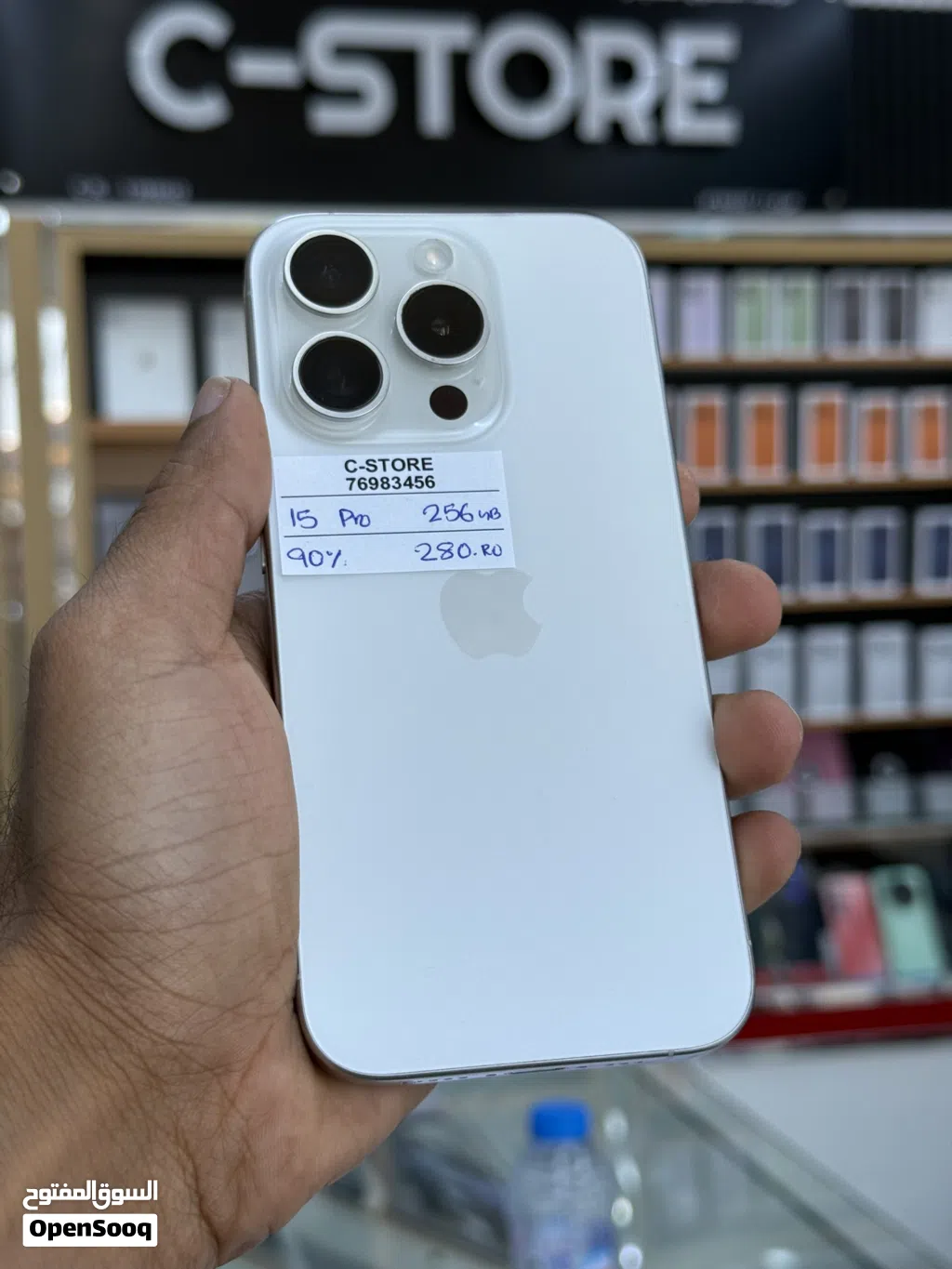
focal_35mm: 48
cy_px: 634
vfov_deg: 39.7
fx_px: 1760
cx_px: 476
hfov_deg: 30.3
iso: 64
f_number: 1.78
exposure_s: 1/975
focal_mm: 6.76
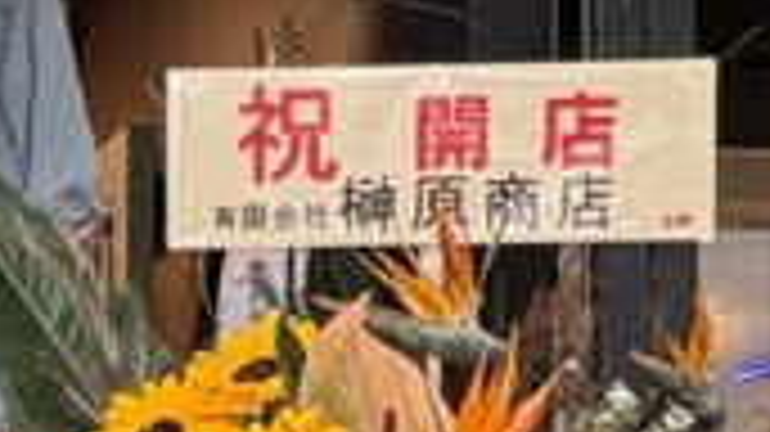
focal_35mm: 114
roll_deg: -0.7
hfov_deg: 16.4
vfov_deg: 10.4
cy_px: 567
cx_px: -518
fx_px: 2326
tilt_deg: +1.2
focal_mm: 2.22
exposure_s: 1/50
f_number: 2.2
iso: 160
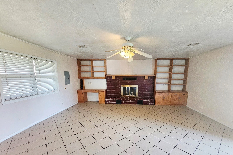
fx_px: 91
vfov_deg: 80.6
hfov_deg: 104.2
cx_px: 119
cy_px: 90
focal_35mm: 14
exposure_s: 1/60.2
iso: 400
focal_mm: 2.2
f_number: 2.2
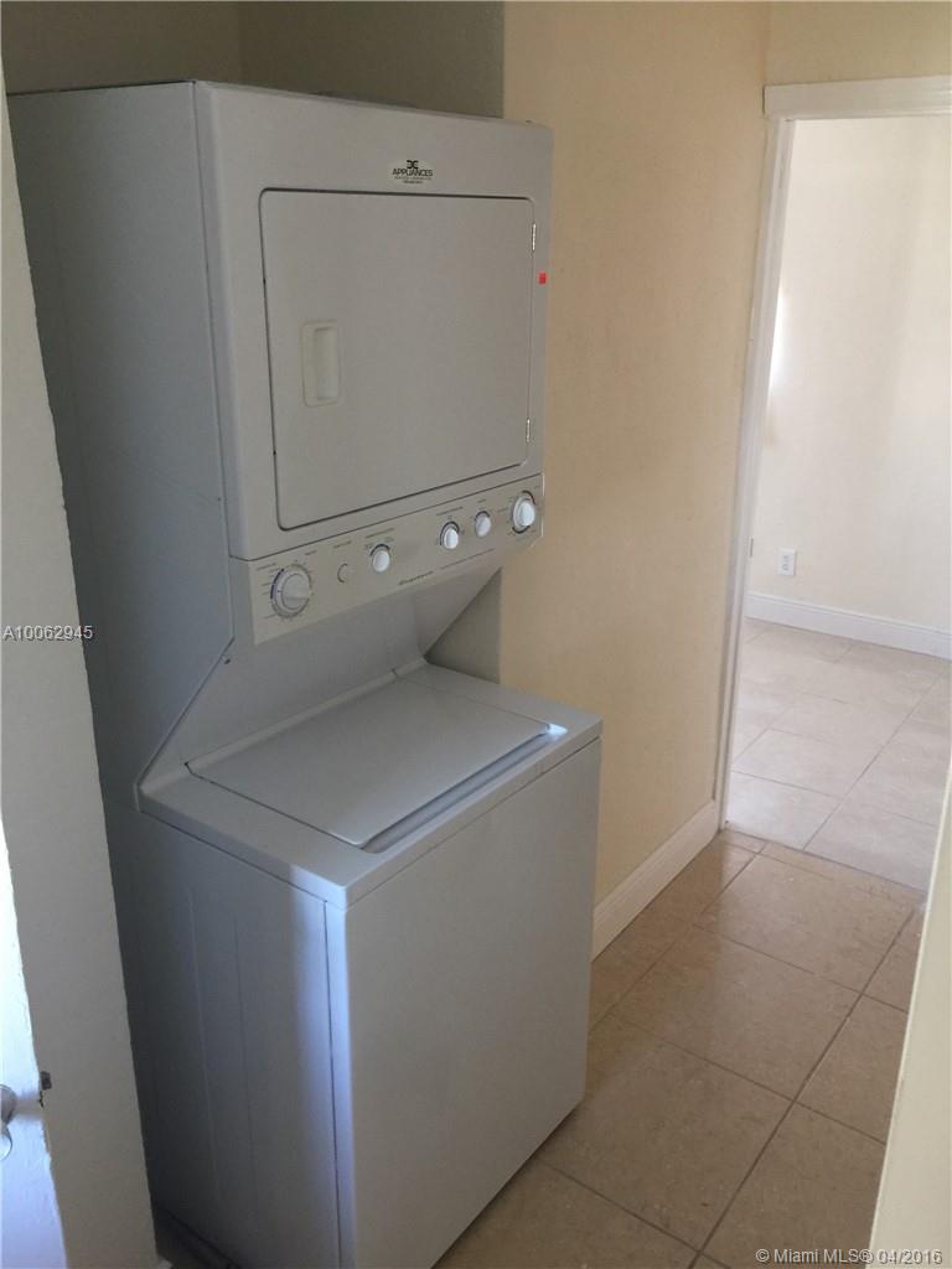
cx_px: 476
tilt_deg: -18.4
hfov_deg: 48.2
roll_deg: -0.6
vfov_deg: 61.7
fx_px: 1063
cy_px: 634
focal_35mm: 29
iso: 50
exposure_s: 1/15
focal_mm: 4.15
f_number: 2.2
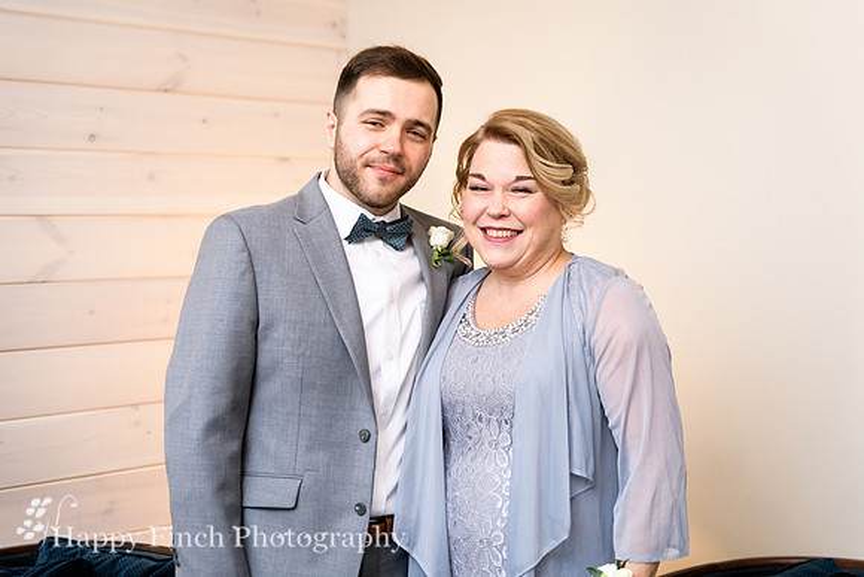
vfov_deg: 23.5
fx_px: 1388
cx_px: 446
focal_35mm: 58
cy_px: 279
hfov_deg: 34.6
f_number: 2.8
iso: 400
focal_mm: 56
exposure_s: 1/100
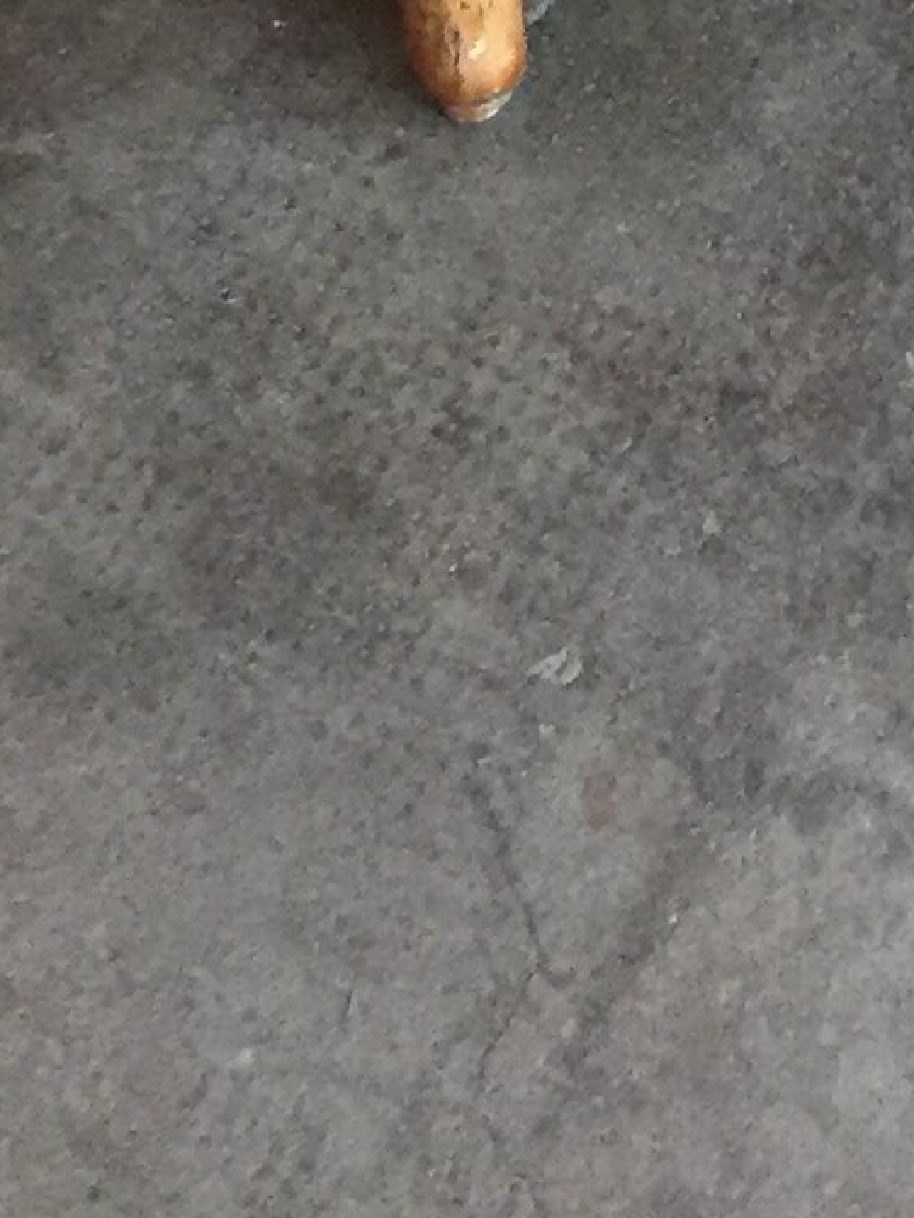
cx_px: 1177
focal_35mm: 132
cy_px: -1536
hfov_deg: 11.0
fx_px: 4646
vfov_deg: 12.4
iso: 250
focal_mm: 4.15
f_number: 2.2
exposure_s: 1/33
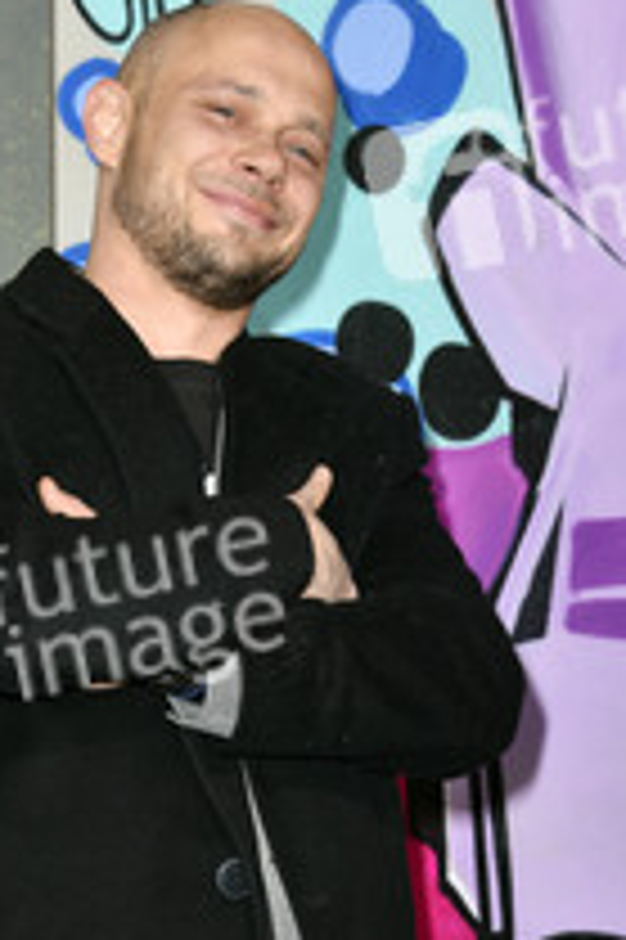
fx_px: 4598
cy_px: 850
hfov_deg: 7.8
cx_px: 185
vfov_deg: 11.6
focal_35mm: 176
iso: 250
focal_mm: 92
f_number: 7.1
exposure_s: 1/200
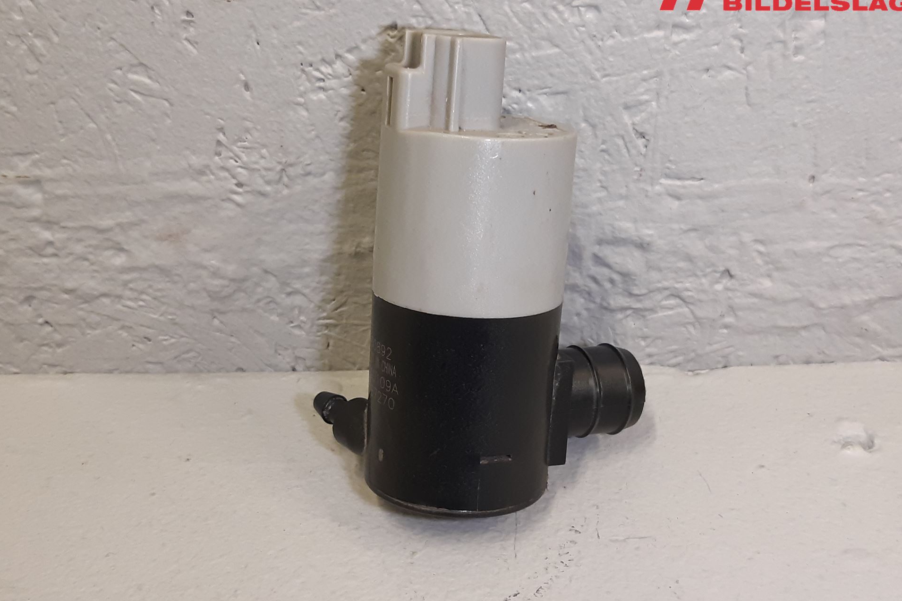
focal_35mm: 29
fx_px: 726
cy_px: 293
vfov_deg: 45.0
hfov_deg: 63.6
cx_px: 466
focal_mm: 3.93
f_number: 1.7
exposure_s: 1/50
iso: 125
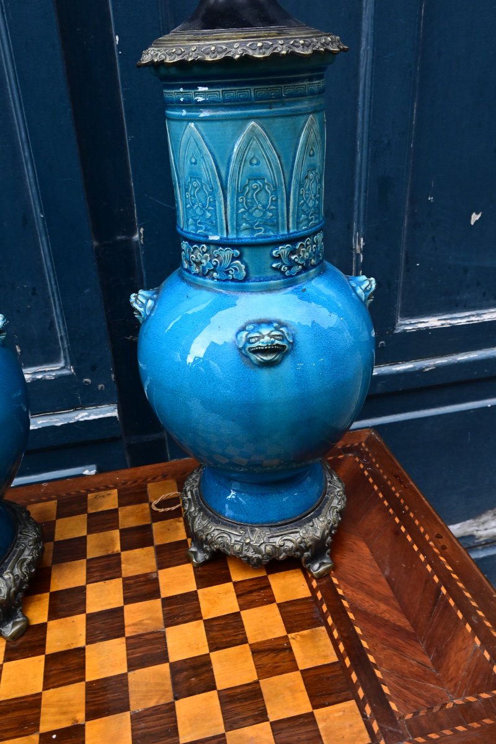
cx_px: 248
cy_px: 372
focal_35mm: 29
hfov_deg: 44.6
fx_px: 604
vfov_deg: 63.2
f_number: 9
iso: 1600
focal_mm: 19.5
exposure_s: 1/60
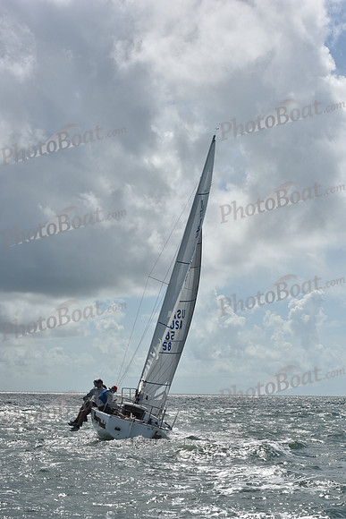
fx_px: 1225
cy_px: 260
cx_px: 173
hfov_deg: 16.1
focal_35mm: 85
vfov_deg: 23.9
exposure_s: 1/1600
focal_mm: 85
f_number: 11
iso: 250
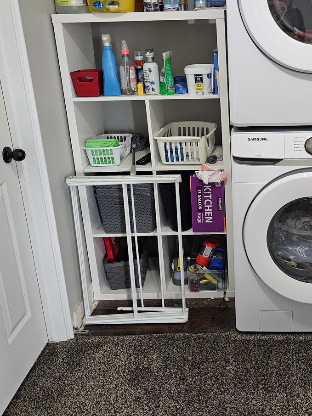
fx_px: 469
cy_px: 170
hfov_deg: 35.8
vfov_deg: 47.6
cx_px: 240
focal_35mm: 39
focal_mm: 6.3
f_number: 1.7
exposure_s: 1/60
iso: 640
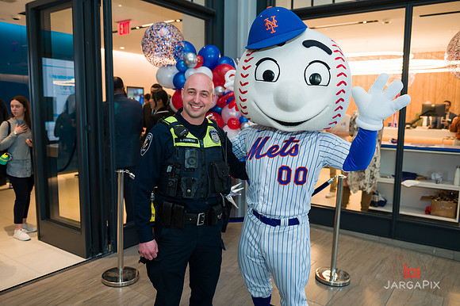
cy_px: 153
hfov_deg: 63.7
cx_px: 230
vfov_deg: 44.9
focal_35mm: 29
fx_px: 370
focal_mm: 29
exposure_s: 1/200
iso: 400
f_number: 4
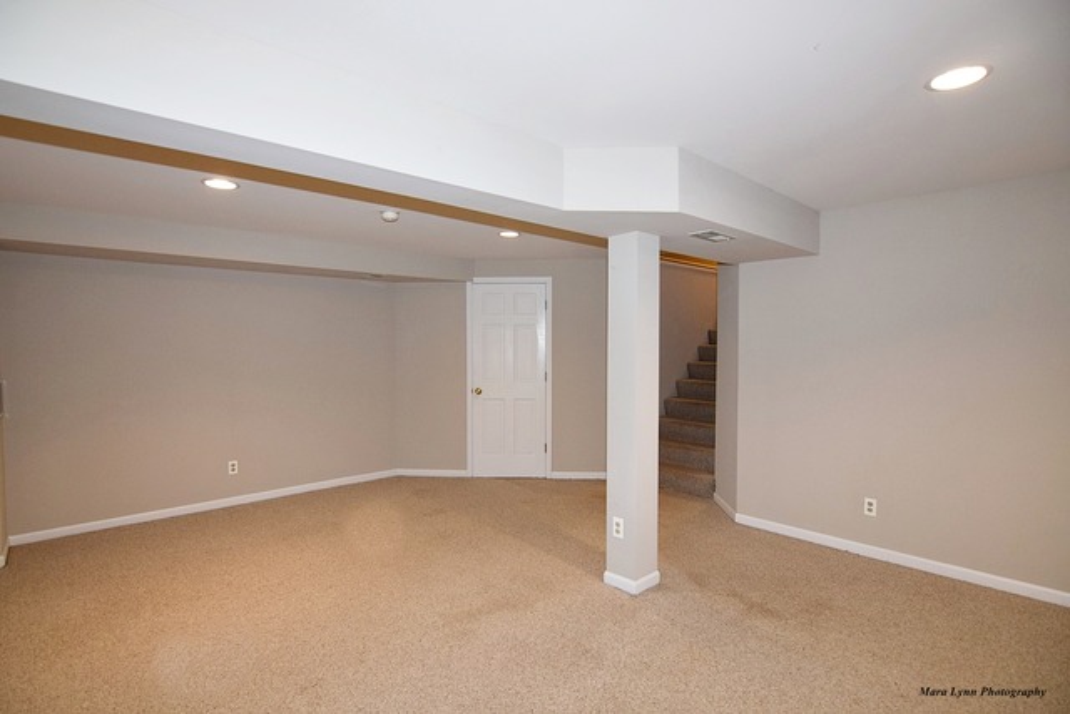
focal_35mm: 16
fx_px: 490
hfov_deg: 95.0
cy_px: 357
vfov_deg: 72.1
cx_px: 535
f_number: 4.5
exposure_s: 1/80
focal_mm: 11
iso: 800
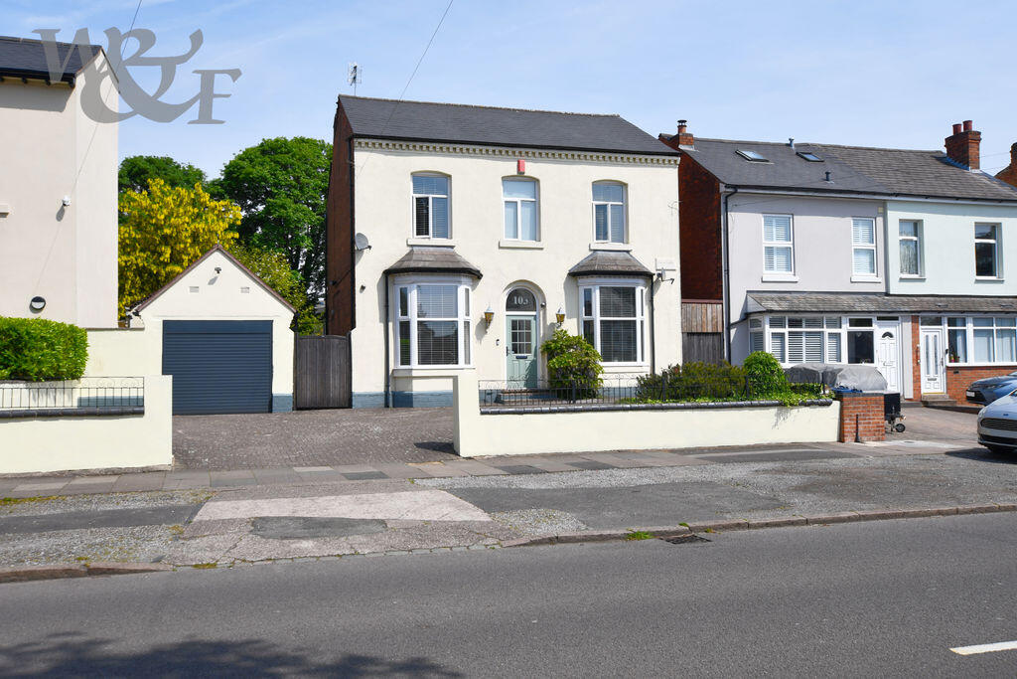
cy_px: 340
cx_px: 508
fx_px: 848
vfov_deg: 43.6
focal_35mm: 30
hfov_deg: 61.9
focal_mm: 20
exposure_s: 1/320
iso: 100
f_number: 9
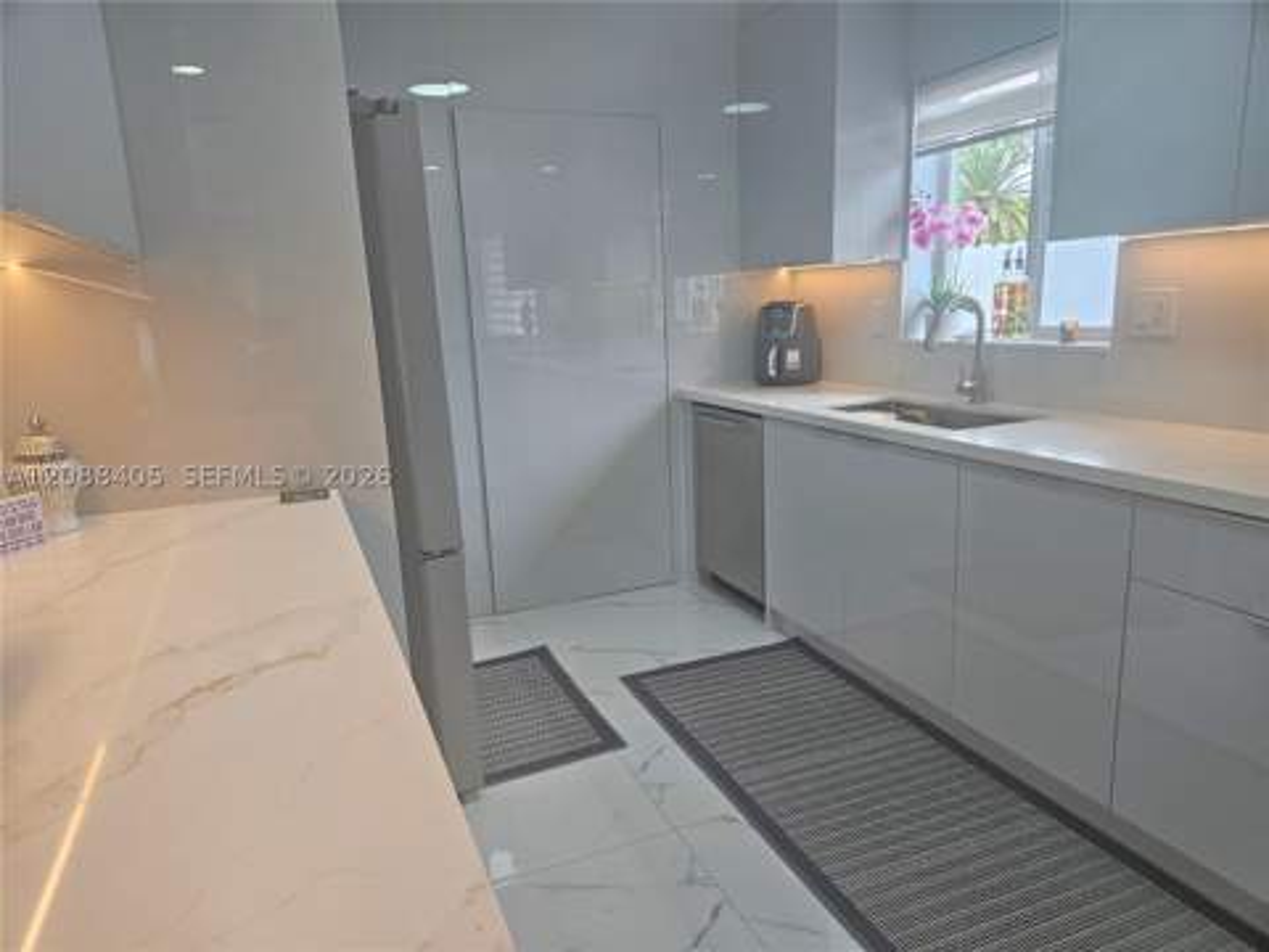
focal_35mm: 23
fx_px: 843
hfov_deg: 73.9
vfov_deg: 58.9
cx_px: 634
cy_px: 476
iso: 80
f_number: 1.8
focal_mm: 5.4
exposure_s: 1/120
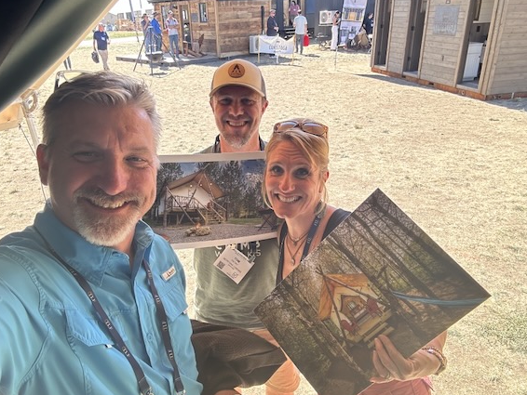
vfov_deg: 53.1
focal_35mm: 26
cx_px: 249
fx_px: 396
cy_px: 197
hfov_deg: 67.2
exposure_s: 1/131
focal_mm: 2.69
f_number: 1.9
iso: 40
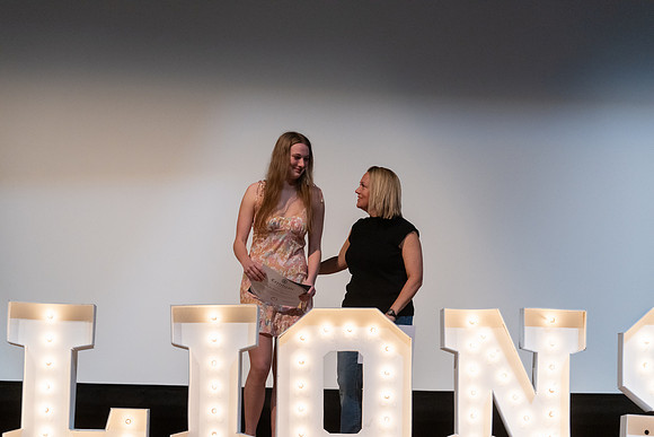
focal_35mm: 104
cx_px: 327
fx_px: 1890
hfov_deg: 19.6
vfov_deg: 13.2
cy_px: 218
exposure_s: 1/320
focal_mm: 104
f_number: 4.5
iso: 6400
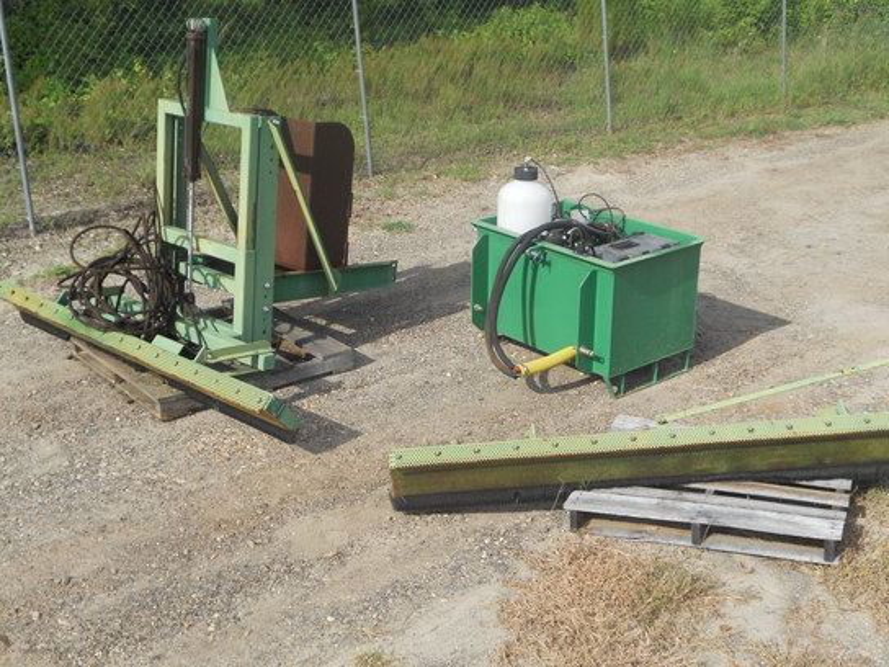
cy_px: 334
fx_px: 1181
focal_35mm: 46
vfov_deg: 31.5
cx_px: 444
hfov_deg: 41.2
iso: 80
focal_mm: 8.2
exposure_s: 1/500
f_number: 4.3
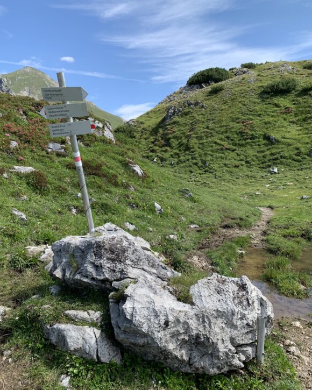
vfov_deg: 62.2
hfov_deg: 51.5
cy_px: 198
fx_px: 323
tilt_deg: -5.0
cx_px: 157
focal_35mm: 28
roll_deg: -1.2
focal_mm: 4.25
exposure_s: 1/1387
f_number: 1.8
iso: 25
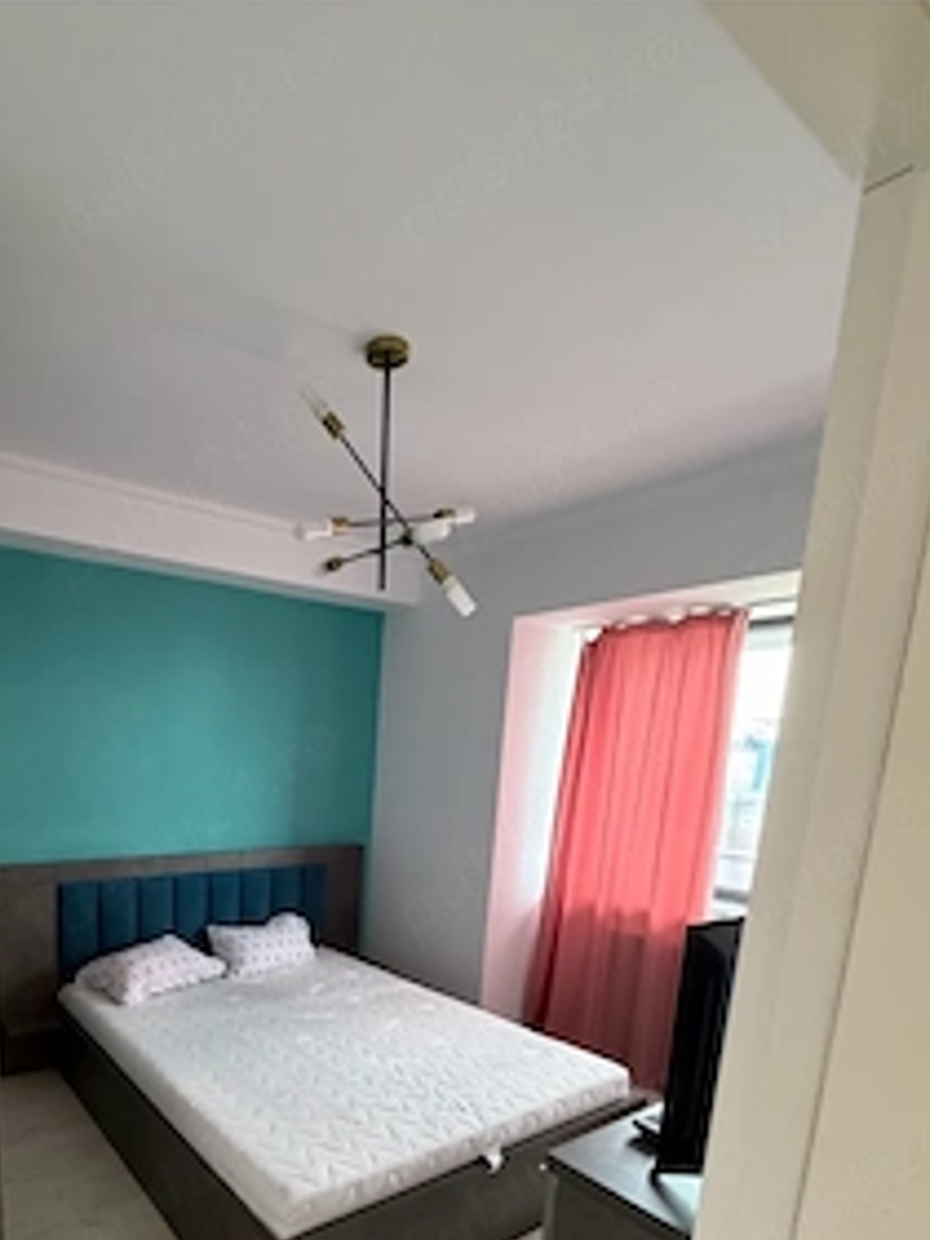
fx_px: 716
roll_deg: -1.6
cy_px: 881
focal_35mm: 20
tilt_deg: -9.6
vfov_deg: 77.5
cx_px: 283
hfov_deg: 63.7
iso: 500
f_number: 2.2
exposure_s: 1/60
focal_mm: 2.22
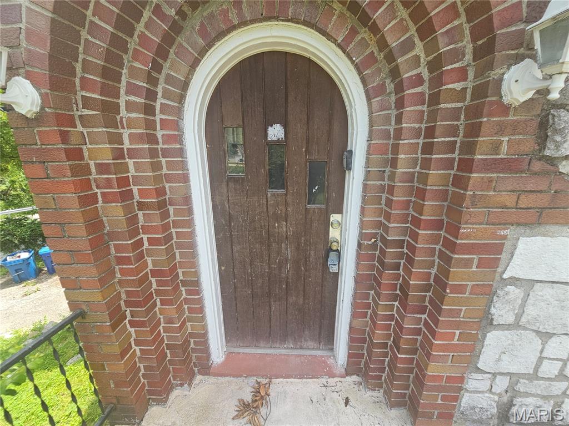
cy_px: 213
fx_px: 214
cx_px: 284
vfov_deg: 89.9
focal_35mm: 13
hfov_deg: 106.2
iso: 50
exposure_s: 1/328
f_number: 2.2
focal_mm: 2.2
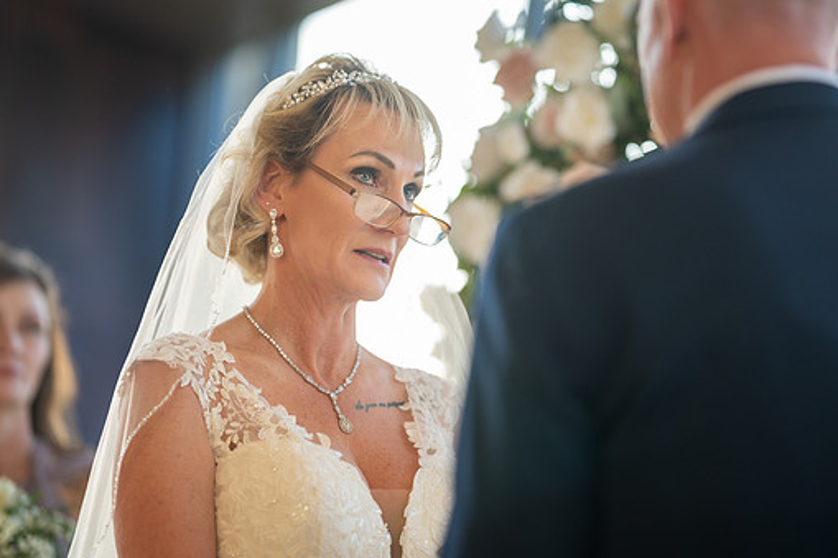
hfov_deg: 20.4
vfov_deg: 13.7
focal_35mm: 100
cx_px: 469
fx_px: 2327
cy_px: 257
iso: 200
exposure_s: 1/200
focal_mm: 85
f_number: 1.4
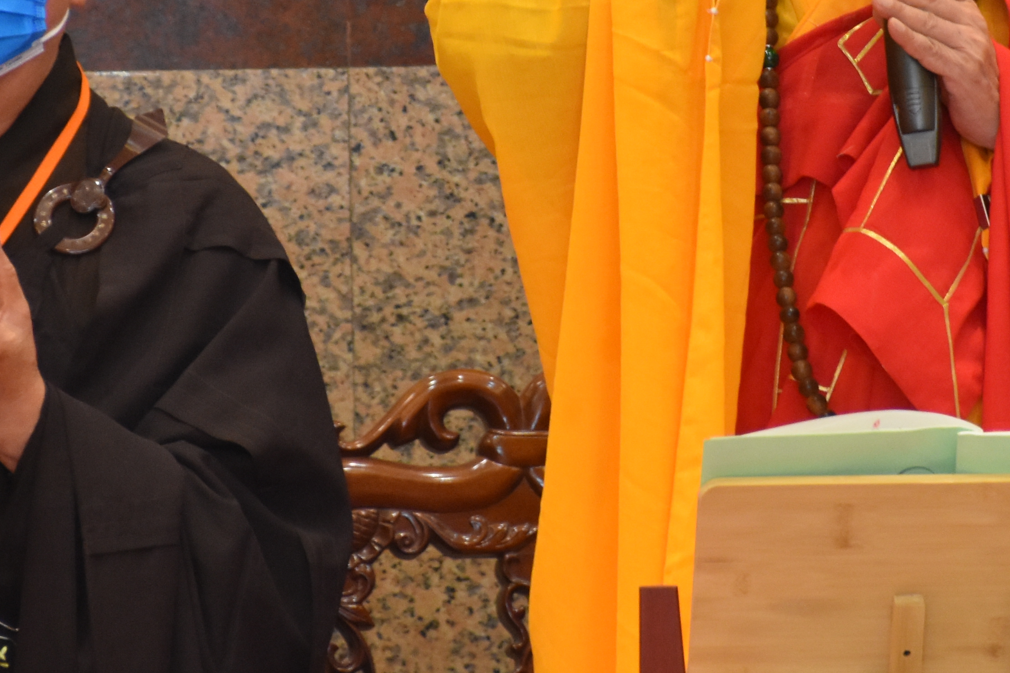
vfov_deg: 1.3
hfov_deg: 2.0
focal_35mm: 1045
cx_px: 626
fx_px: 29318
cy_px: 72
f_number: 6.3
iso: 1600
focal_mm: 260
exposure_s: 1/50
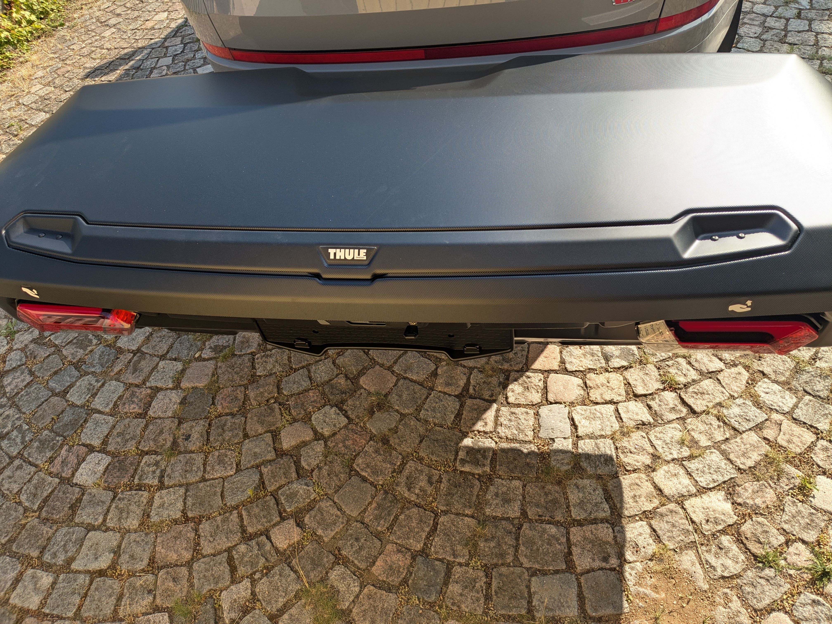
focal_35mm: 27
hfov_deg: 65.3
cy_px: 312
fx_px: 649
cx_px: 416
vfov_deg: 51.4
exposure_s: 1/867
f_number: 1.73
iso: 44
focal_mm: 4.38
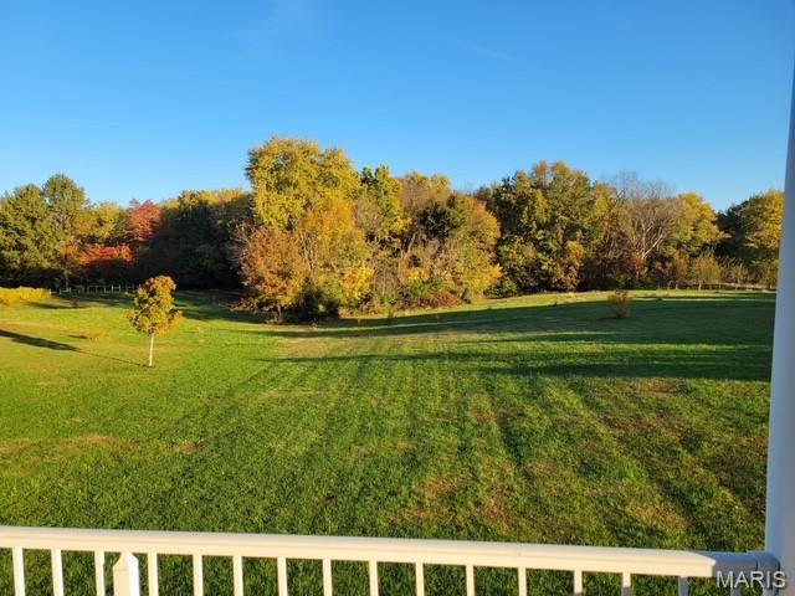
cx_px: 398
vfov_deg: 53.1
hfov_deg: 67.3
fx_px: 597
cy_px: 298
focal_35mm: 26
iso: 40
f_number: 1.8
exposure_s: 1/965
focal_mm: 5.4
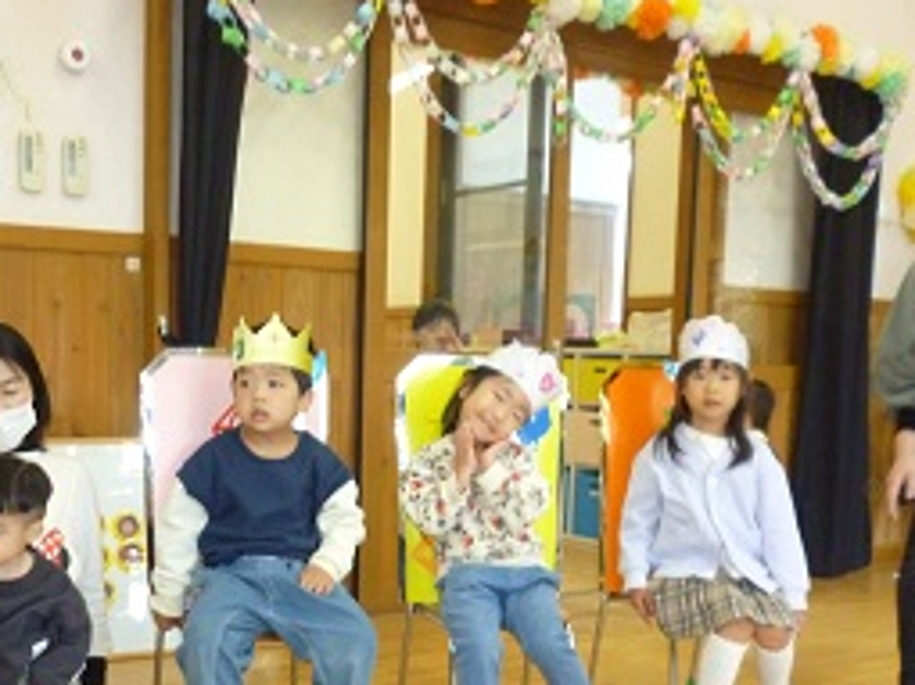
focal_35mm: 44
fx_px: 1162
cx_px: 370
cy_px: 502
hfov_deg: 42.8
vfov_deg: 32.3
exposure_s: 1/60
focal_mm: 5
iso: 400
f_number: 3.1
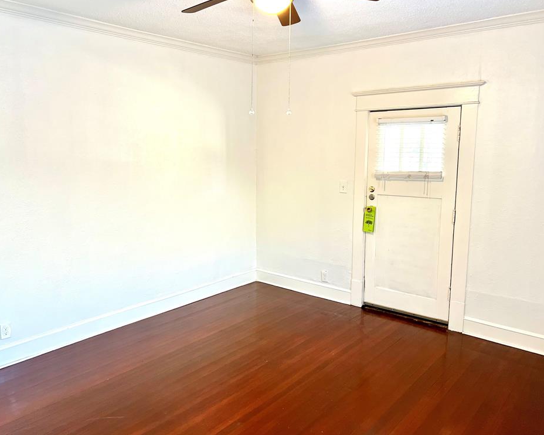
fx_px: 451
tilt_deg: -9.1
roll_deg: -0.2
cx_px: 259
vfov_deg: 51.5
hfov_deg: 62.2
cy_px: 213
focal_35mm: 28
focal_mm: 5.7
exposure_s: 1/60
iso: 200
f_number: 1.5
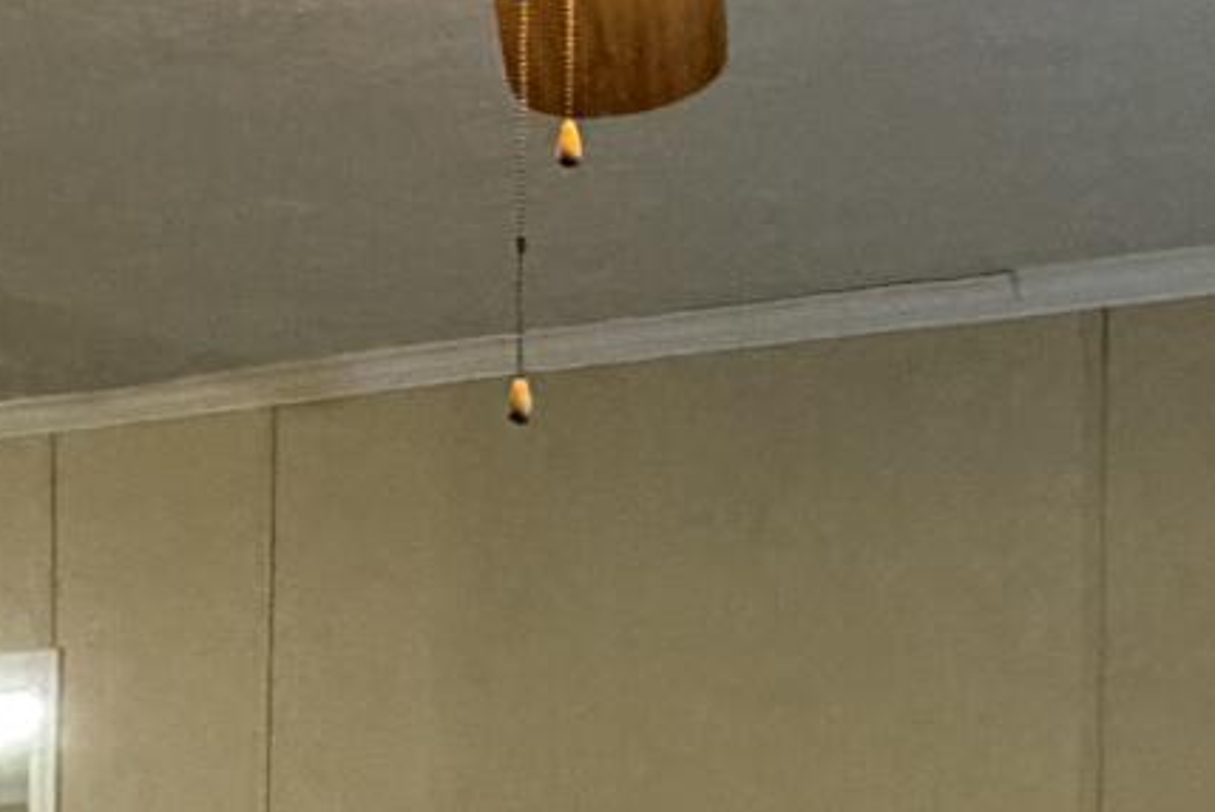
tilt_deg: -0.1
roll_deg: -0.5
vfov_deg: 12.8
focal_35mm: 102
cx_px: 446
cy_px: 1170
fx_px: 3445
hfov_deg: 20.0
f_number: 2.2
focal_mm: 2.22
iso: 640
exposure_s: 1/60
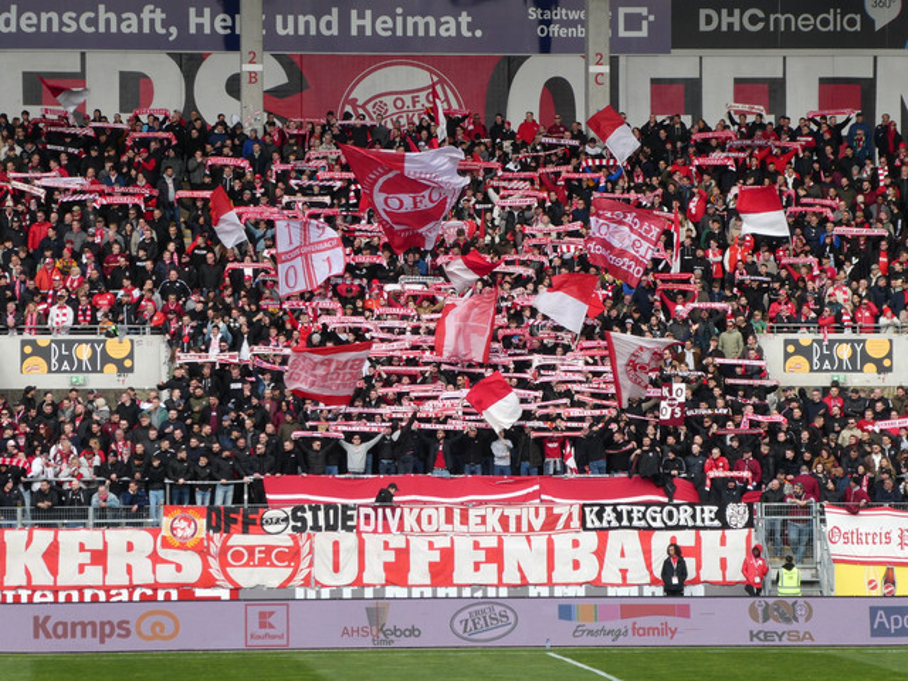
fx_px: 3961
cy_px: 340
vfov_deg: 9.8
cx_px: 454
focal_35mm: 151
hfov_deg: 13.1
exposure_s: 1/125
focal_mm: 27.1
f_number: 5.4
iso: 80
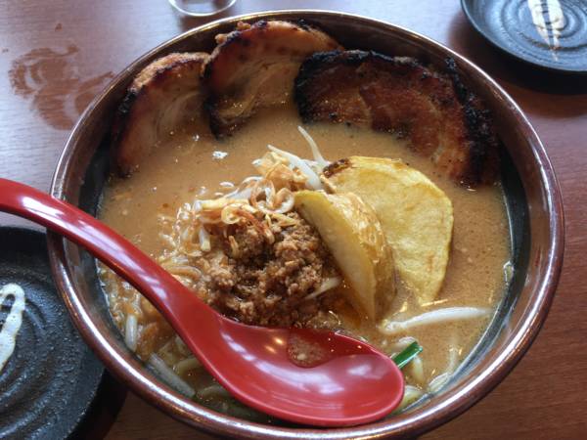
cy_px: 220
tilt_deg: -58.7
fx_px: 492
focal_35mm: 29
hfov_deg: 61.7
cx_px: 294
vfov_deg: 48.2
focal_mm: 4.15
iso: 40
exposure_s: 1/120
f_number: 2.2
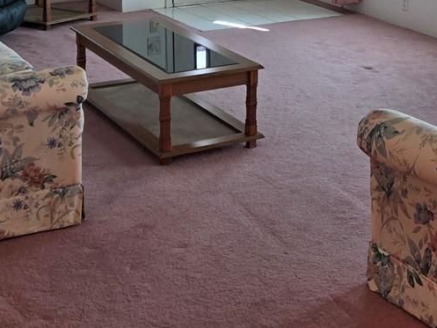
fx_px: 934
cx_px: 363
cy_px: -55
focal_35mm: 74
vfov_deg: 18.9
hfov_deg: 25.8
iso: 64
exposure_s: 1/120
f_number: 1.8
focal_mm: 5.4
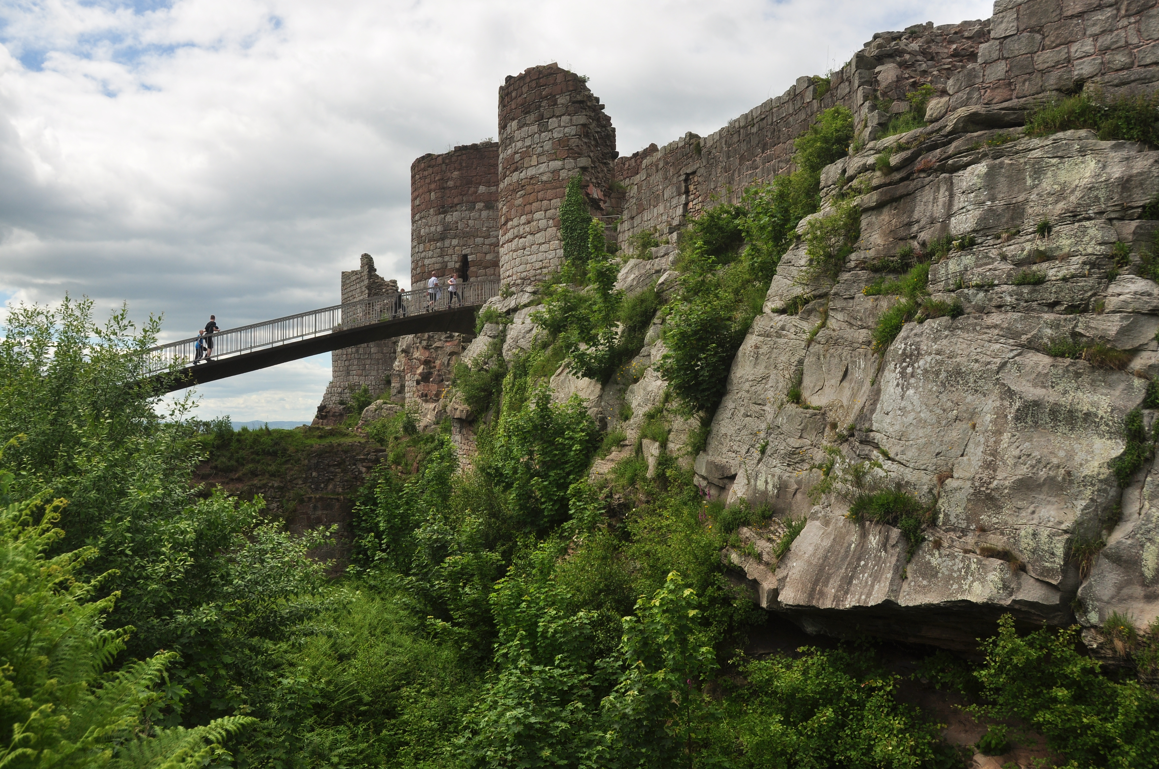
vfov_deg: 43.5
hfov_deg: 62.0
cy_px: 384
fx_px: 965
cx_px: 580
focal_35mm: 30
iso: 200
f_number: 8
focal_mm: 20
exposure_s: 1/640
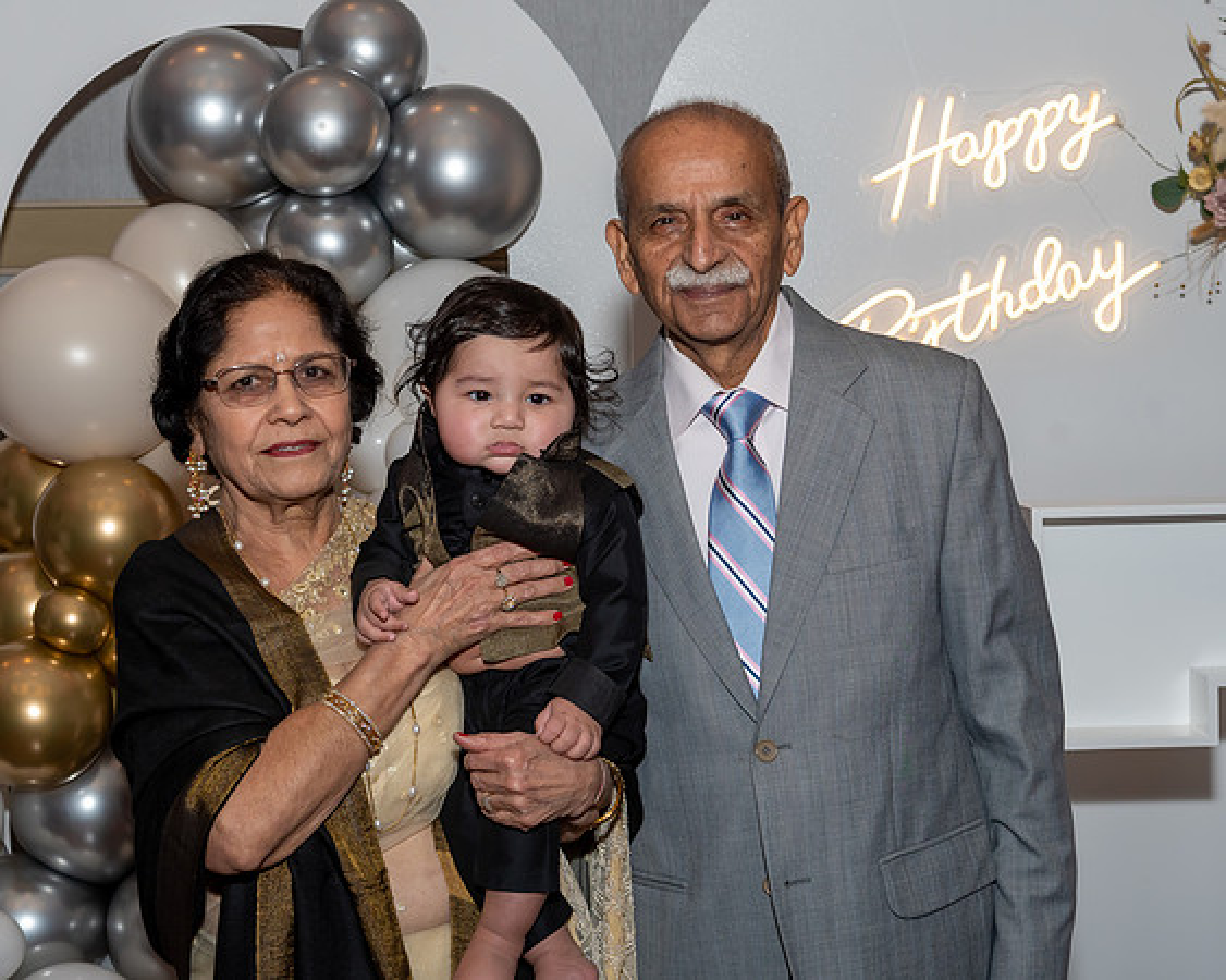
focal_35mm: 66
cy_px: 489
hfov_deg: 28.8
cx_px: 562
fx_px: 2384
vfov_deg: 23.2
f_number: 7.1
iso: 500
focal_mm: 38
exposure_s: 1/250
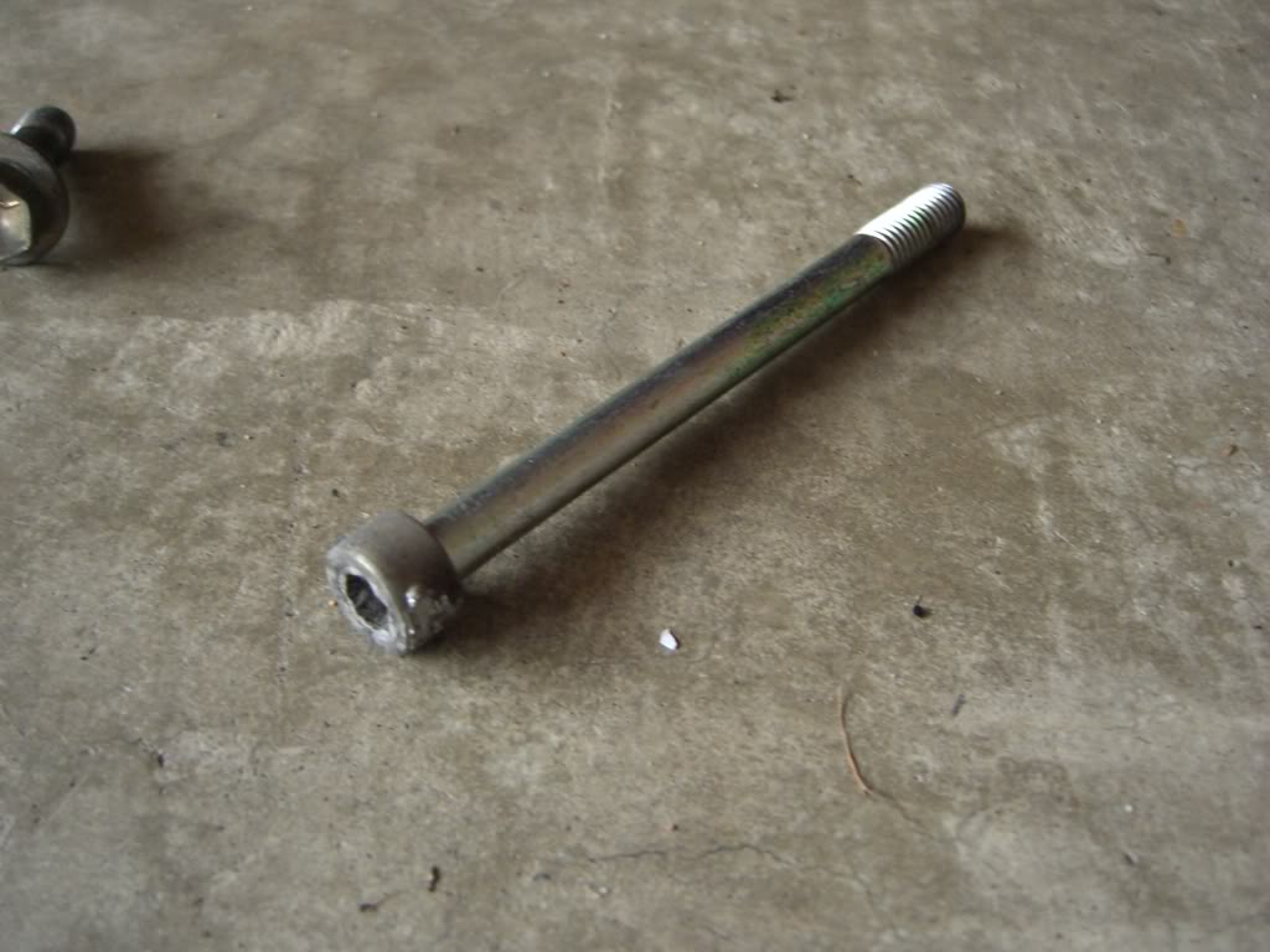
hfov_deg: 49.0
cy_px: 476
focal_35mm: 38
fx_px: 1394
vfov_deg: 37.7
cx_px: 635
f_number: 2.8
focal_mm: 7.9
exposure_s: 1/80
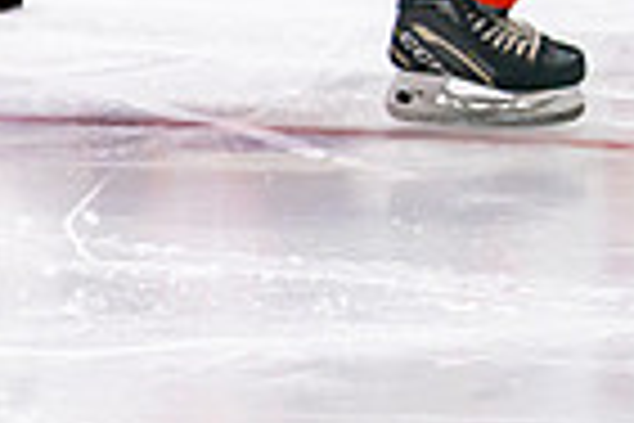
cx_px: -165
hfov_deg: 3.4
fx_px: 10601
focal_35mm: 602
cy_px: -211
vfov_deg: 2.3
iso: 800
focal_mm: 105
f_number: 2.8
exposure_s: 1/640
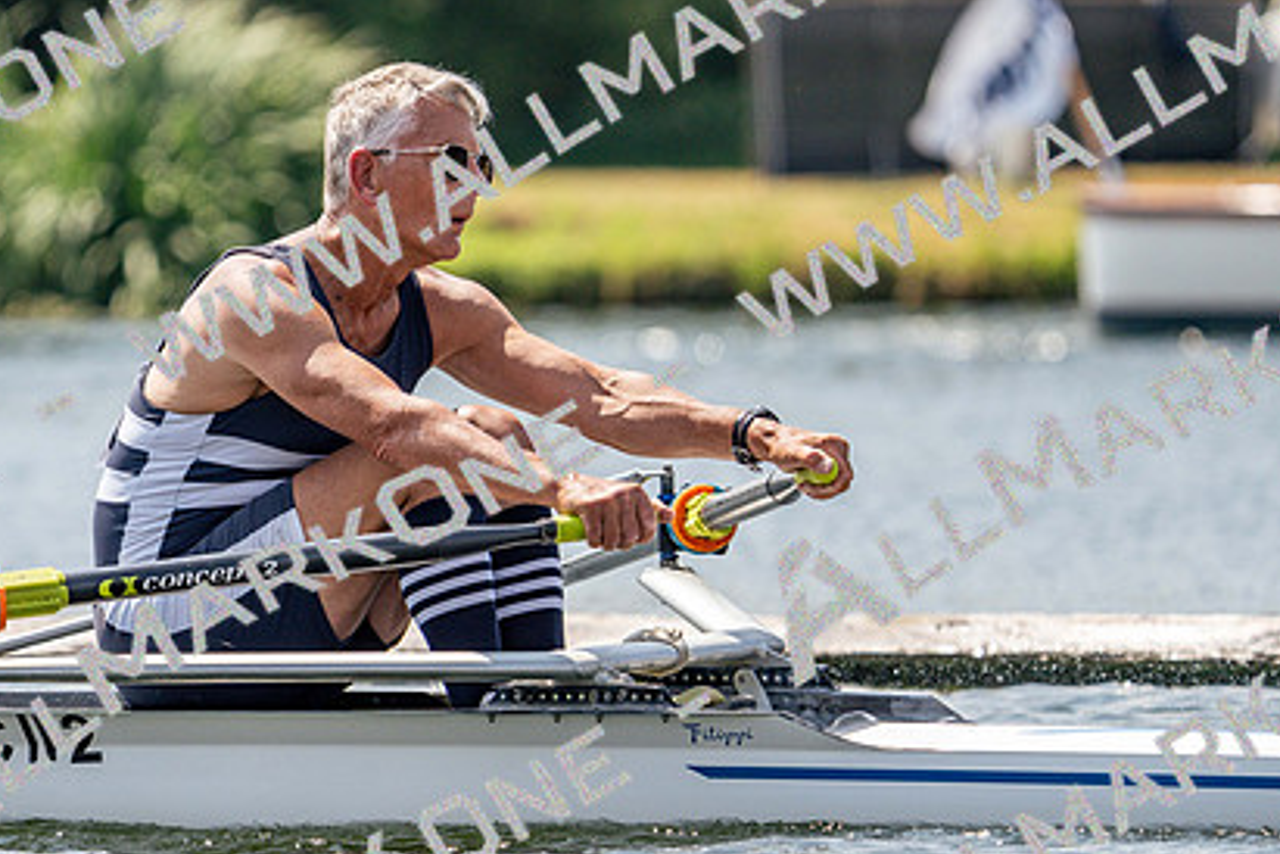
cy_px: 391
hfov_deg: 3.9
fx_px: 18772
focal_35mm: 528
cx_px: 511
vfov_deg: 2.6
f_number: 6.3
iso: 320
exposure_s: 1/1600
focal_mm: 374
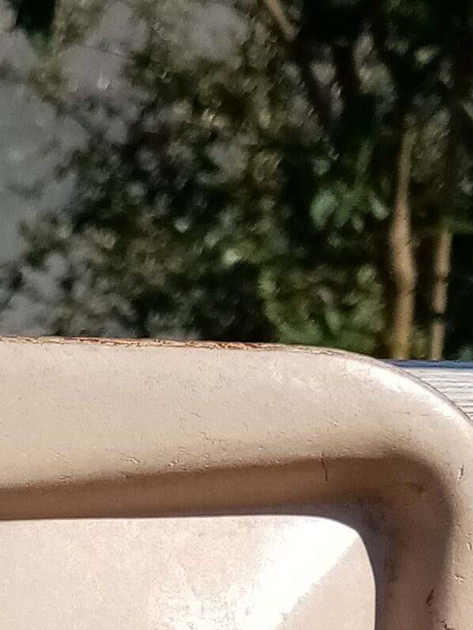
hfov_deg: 10.1
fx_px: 2459
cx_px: -508
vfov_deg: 13.0
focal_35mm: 135
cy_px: 1201
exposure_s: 1/1727
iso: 103
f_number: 1.8
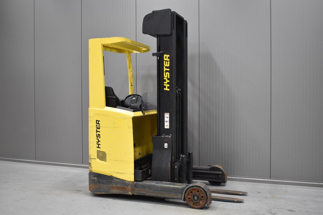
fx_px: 336
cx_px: 162
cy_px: 108
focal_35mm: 38
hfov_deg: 51.3
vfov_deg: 35.5
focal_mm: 25
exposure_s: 1/80
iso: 1600
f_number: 4
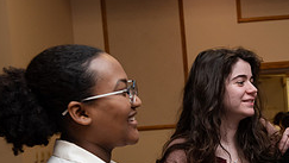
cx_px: 328
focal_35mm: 120
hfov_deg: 17.2
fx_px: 920
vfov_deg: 10.0
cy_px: 160
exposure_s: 1/200
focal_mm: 48
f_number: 5.6
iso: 1600
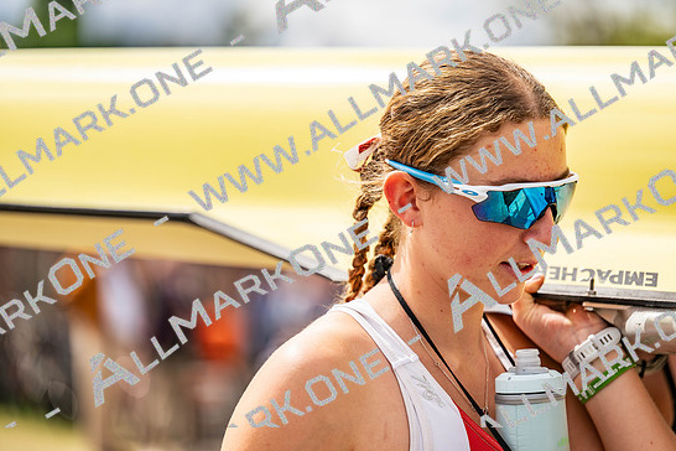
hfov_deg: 13.3
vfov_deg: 8.9
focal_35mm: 154
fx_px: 2892
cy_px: 215
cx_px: 342
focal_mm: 145
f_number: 2.8
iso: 64
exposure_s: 1/1600
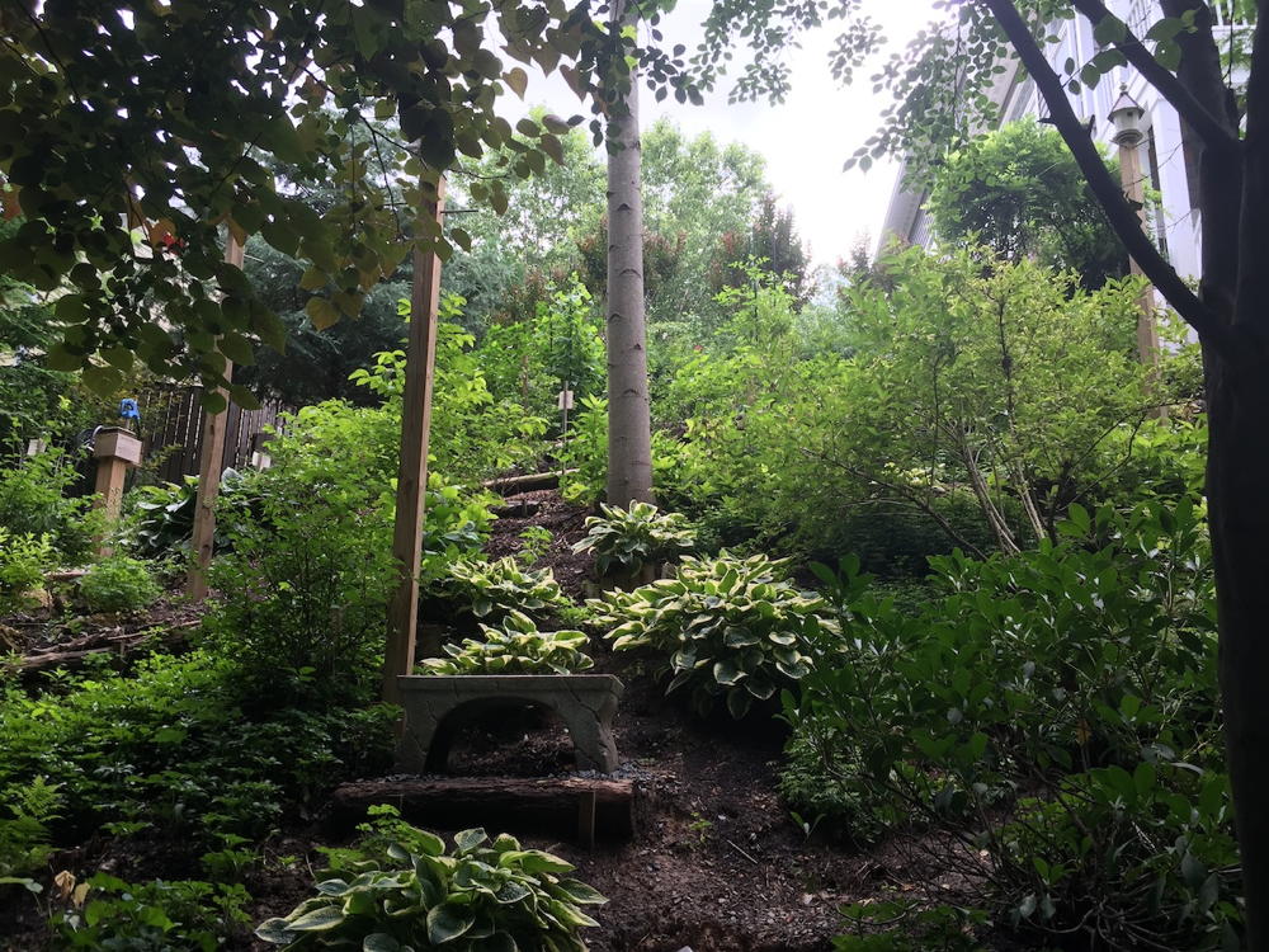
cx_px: 634
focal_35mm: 29
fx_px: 1063
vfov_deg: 48.2
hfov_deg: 61.7
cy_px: 476
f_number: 2.2
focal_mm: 4.15
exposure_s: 1/154
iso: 32
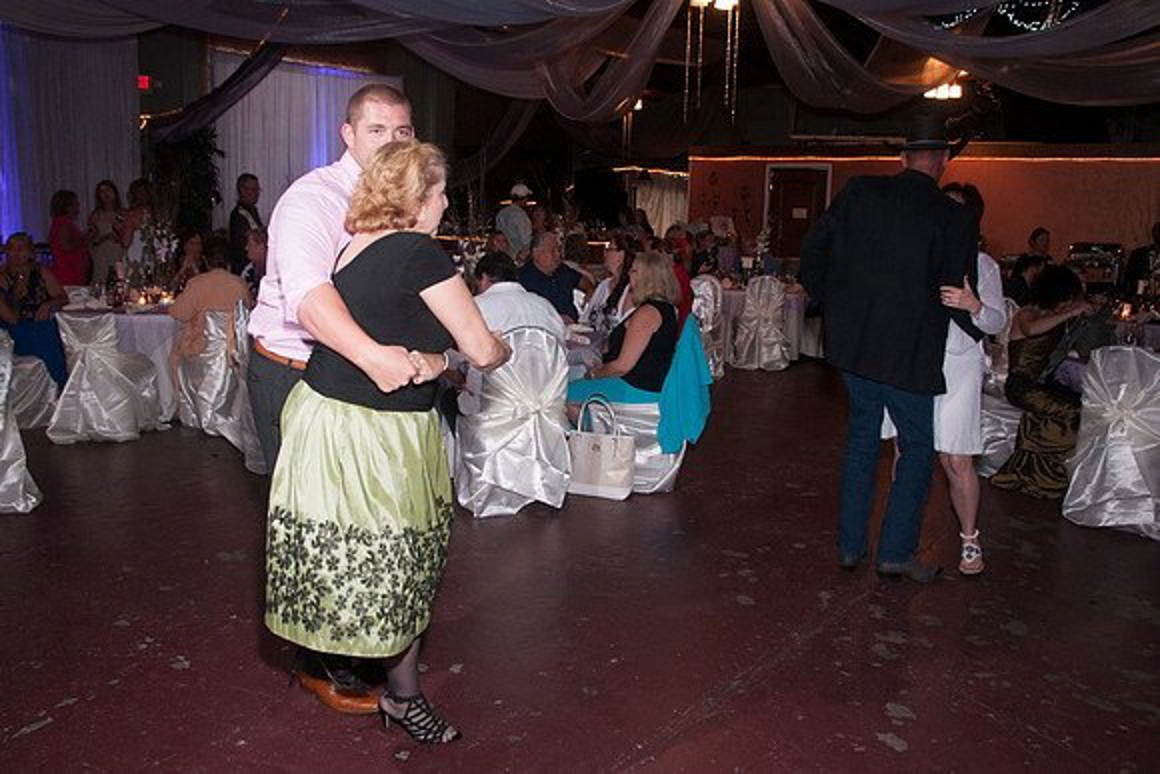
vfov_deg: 44.2
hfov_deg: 62.6
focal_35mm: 30
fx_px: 953
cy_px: 385
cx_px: 547
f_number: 5.6
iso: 400
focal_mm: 18
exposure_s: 1/30
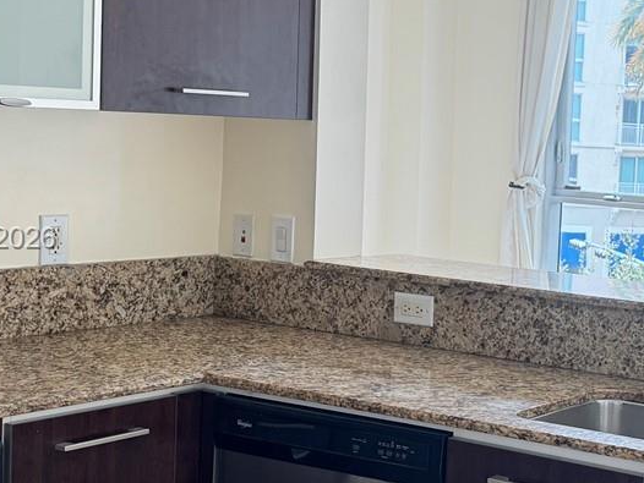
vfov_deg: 20.2
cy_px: 240
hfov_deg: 25.3
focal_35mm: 73
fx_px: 1359
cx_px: 654
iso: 100
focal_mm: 6.76
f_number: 1.78
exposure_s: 1/121
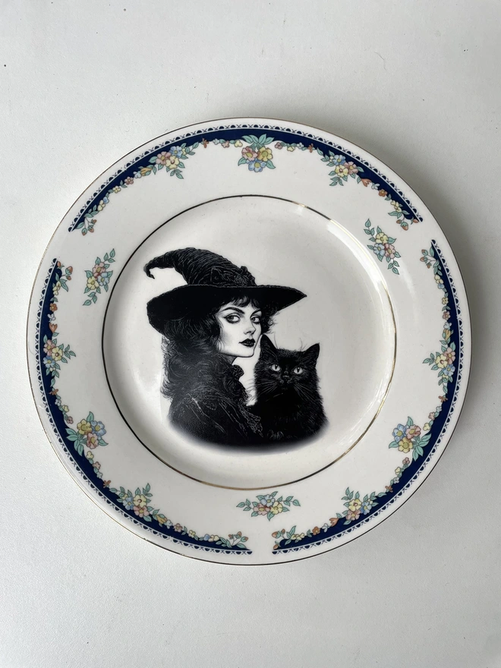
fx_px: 502
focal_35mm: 26
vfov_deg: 67.3
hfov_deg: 53.1
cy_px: 334
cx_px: 250
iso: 32
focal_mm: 4.2
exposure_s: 1/252
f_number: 1.6
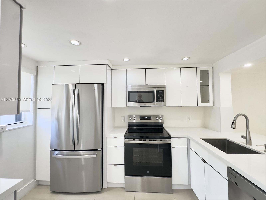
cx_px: 133
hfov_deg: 102.1
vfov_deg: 85.7
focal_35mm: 14
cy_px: 100
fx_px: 108
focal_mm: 2.22
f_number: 2.2
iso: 100
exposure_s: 1/120
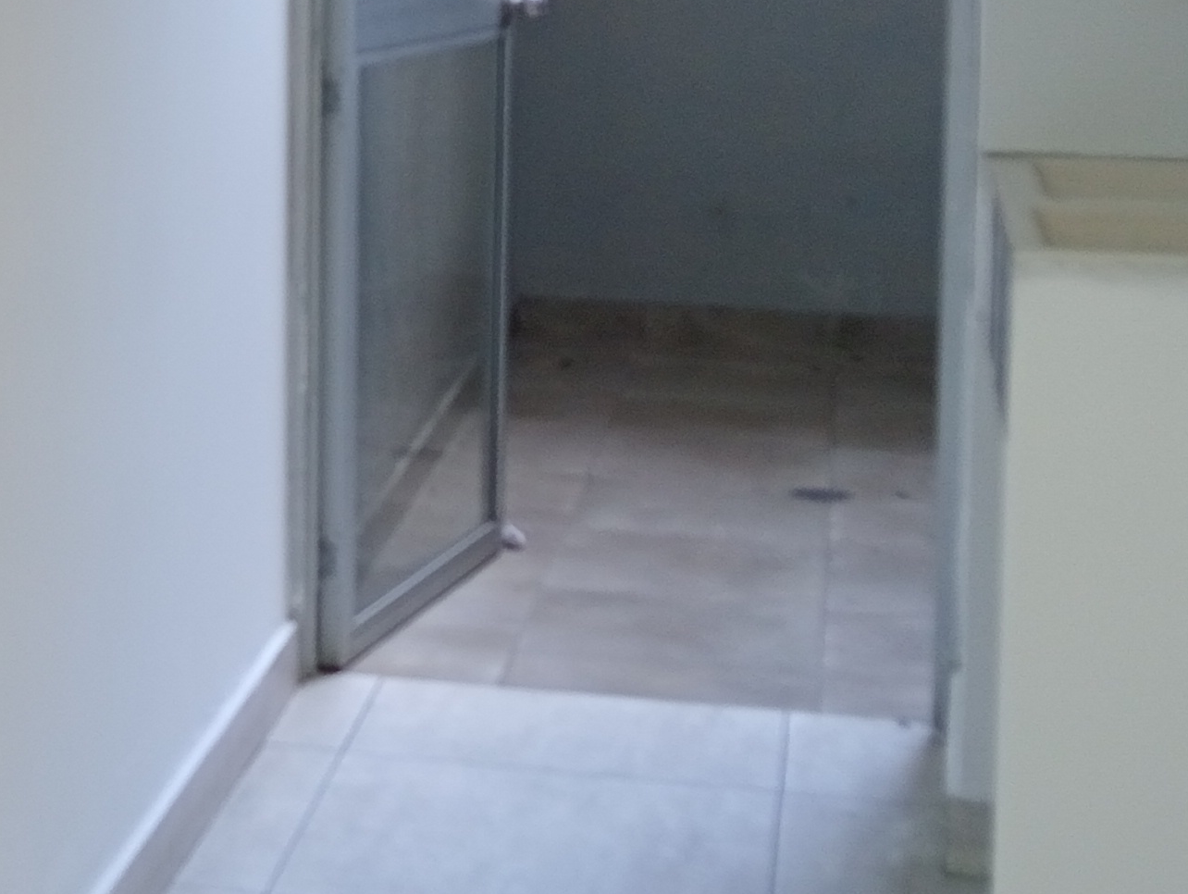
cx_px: -117
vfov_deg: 16.5
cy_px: 134
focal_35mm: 89
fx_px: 3058
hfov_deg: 20.9
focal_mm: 3.98
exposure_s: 1/30
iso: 237
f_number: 1.8
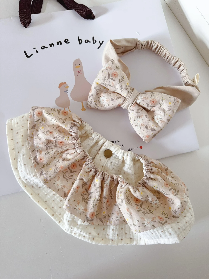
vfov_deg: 71.6
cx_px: 104
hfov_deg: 56.8
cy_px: 140
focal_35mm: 24
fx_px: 193
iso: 250
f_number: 1.78
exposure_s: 1/60
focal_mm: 6.76
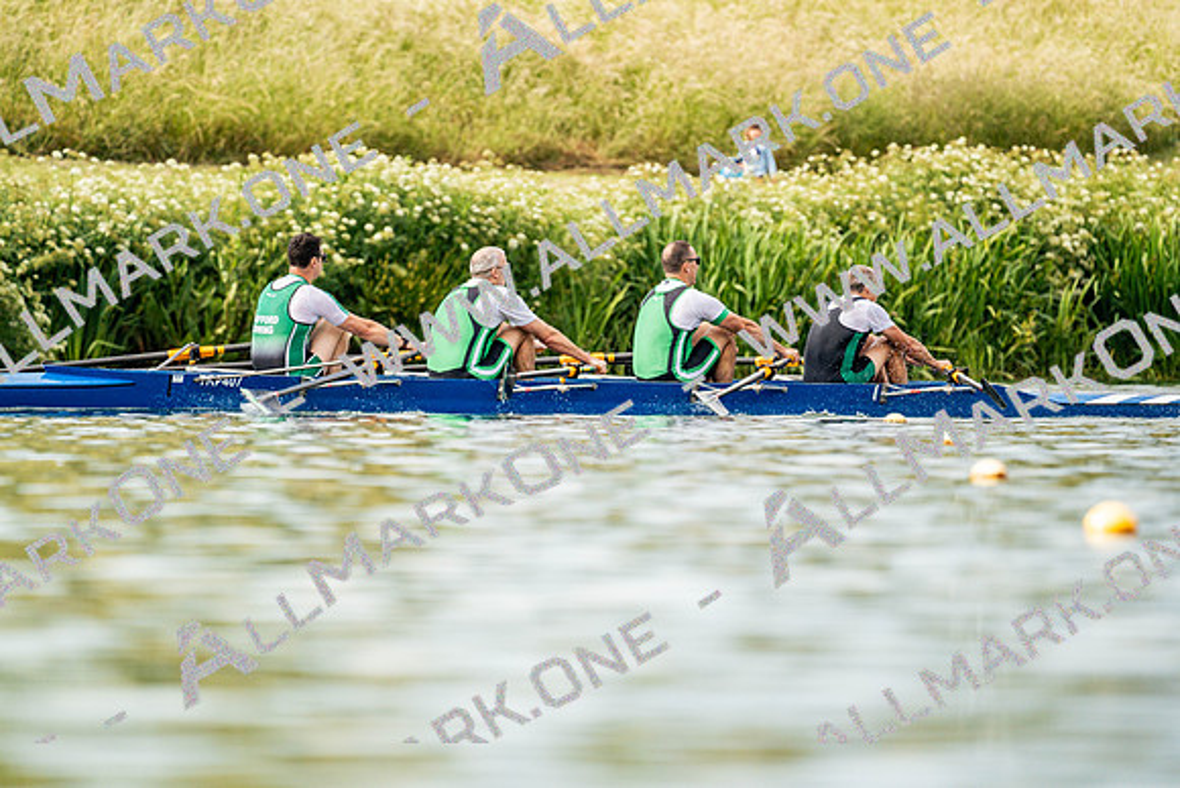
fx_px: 19670
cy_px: 394
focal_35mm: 600
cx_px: 590
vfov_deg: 2.3
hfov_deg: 3.4
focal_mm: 600
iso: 500
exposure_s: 1/2000
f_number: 6.3
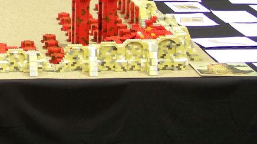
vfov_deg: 10.9
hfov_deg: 18.6
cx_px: -38
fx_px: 749
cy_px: 4
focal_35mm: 110
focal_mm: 7.1
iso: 80
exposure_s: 1/2
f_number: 2.9
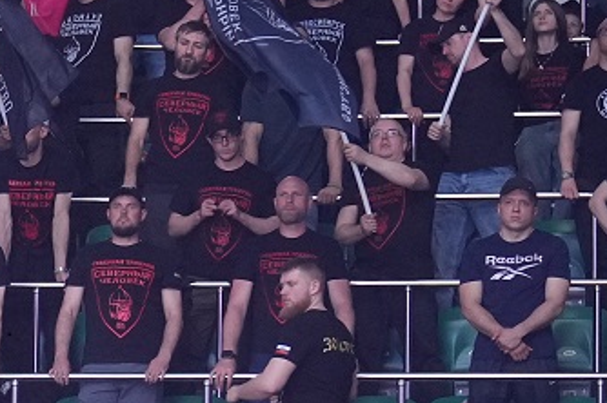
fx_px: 4363
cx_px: -369
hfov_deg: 7.8
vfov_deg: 5.3
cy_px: 525
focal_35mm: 259
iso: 3200
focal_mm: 50
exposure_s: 1/400
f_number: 1.2
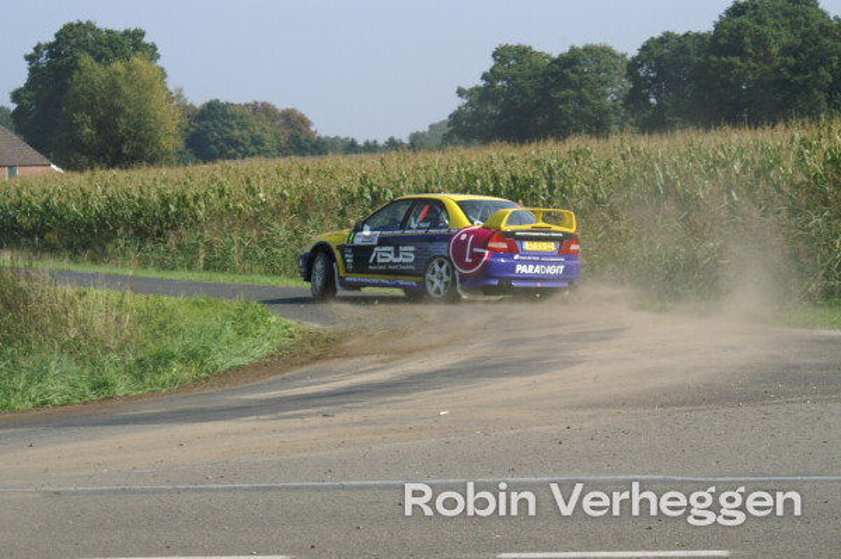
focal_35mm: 105
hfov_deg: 19.5
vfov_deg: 13.0
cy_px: 280
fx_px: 2451
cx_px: 420
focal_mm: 70
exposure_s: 1/400
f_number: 11
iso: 400
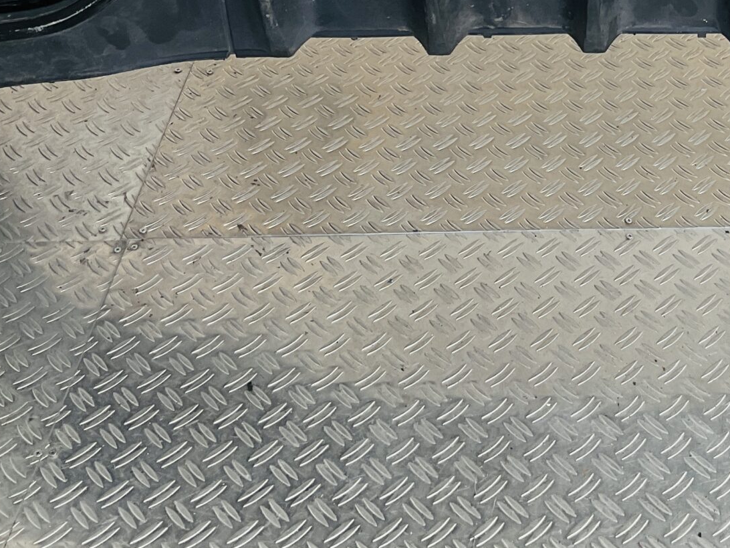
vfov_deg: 20.6
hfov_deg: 27.8
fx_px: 1434
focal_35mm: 68
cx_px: 622
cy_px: -56
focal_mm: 3
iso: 16
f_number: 1.8
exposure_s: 1/242
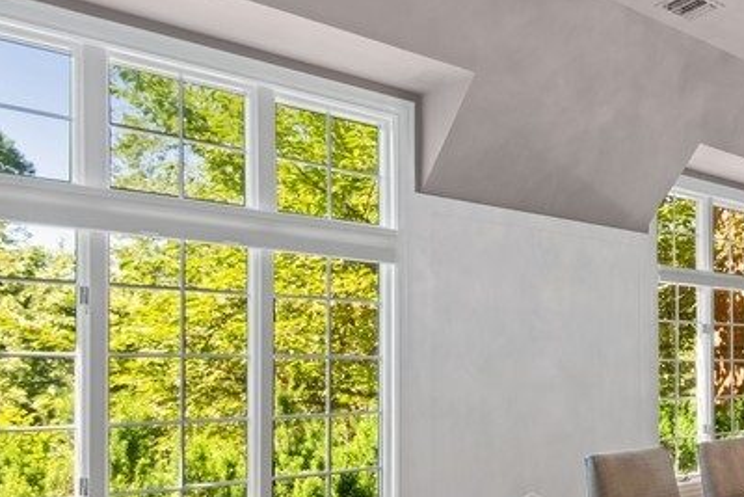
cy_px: 370
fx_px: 744
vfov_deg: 36.1
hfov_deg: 47.2
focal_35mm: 36
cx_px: 684
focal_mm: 16
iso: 400
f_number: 8
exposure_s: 1/3
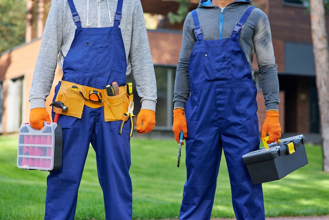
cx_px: 164
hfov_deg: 23.9
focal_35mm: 85
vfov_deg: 16.1
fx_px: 777
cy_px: 110
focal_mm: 85
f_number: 3.2
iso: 200
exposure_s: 1/200
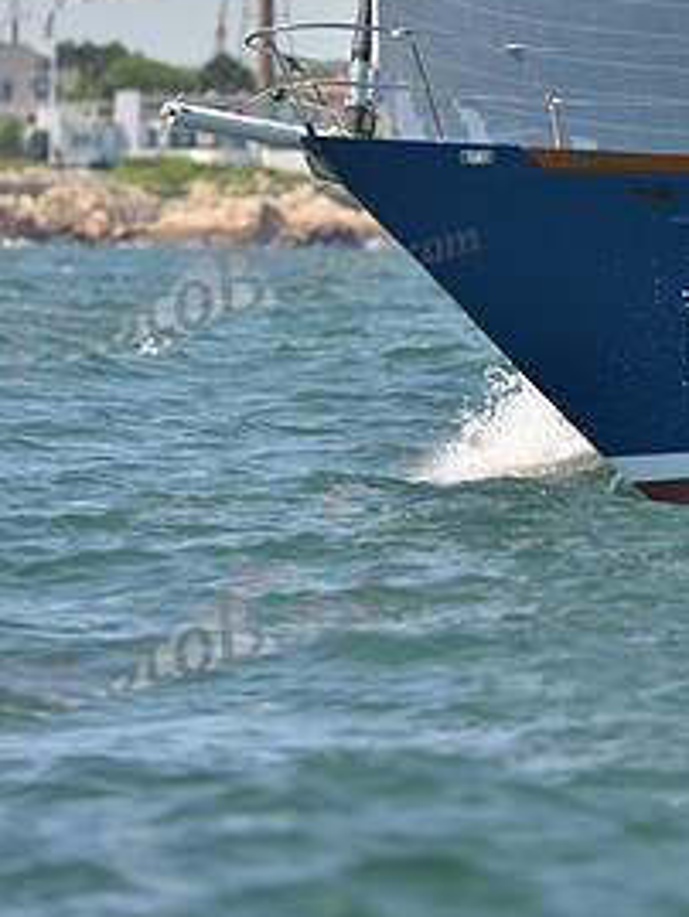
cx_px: 657
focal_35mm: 560
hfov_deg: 2.7
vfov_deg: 3.5
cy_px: 65
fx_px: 14850
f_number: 5.6
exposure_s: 1/1250
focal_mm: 270
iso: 280
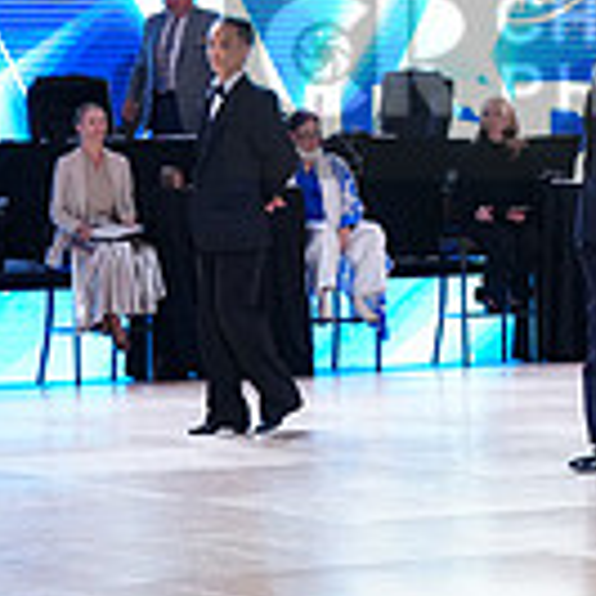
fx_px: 3545
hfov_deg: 9.5
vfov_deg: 9.6
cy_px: 60
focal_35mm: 182
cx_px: 713
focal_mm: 49
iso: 2500
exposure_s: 1/500
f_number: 4
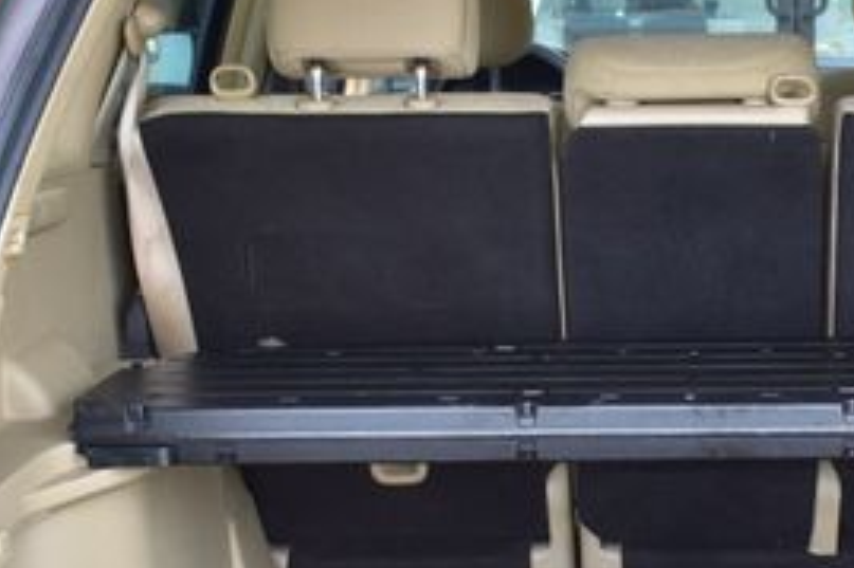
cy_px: 438
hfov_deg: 24.1
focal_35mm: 82
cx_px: 752
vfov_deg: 16.5
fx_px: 1948
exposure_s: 1/50
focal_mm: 23
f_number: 8
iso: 400
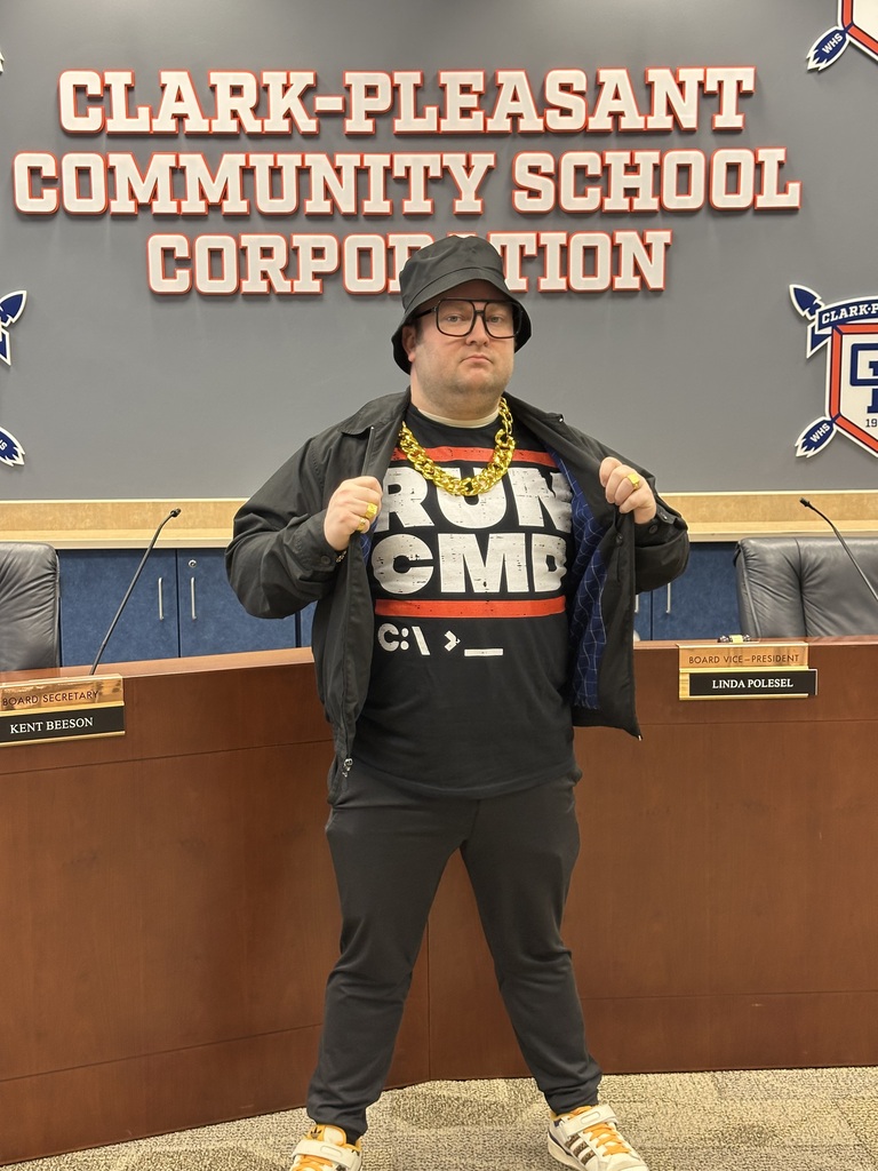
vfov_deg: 39.7
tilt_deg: -6.9
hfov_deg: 30.3
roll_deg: -0.7
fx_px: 1623
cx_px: 439
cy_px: 586
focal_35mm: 48
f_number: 1.78
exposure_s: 1/60
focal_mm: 6.86
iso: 160
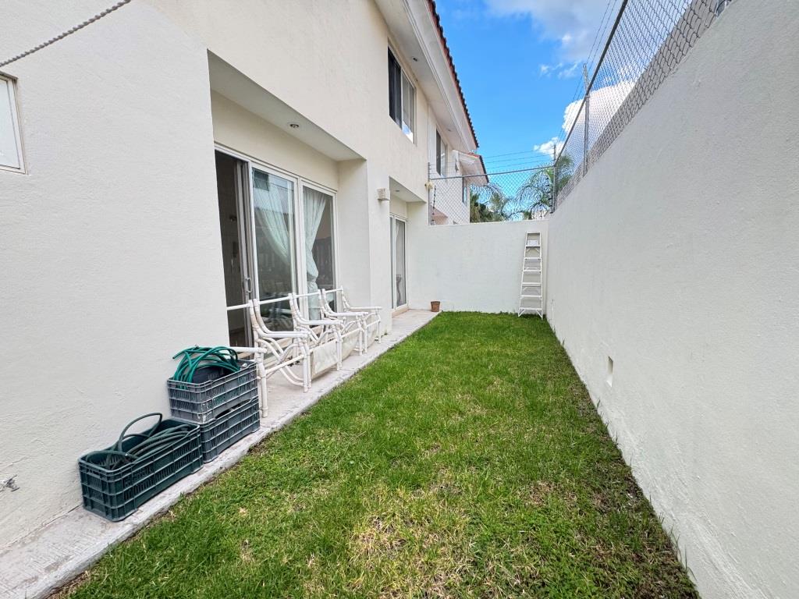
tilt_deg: -5.6
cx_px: 400
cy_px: 300
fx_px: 323
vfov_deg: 85.7
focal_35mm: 14
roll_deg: +2.5
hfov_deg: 102.1
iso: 80
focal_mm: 2.22
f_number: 2.2
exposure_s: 1/99
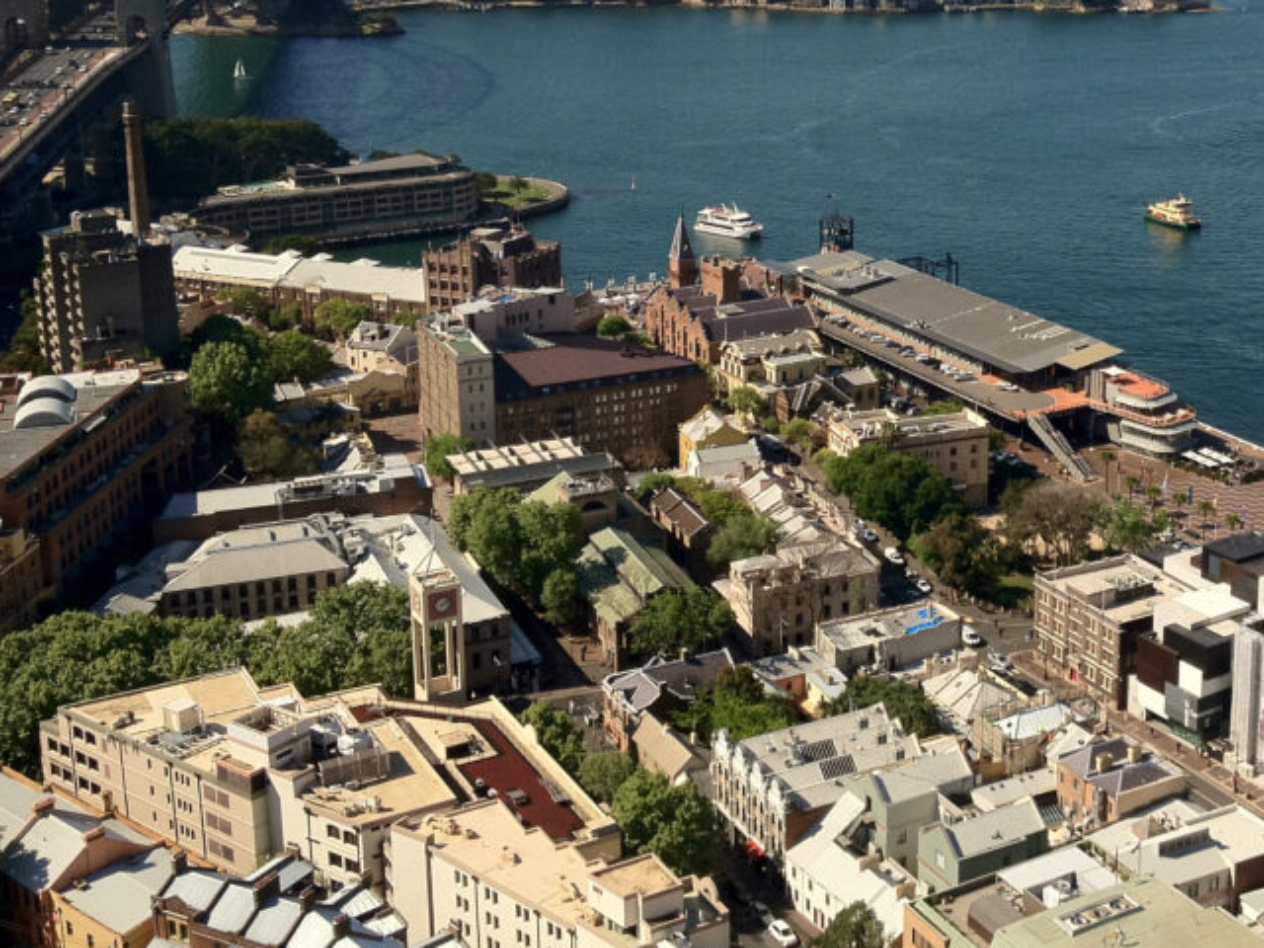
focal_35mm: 56
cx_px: 934
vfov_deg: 25.9
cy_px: 282
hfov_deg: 33.7
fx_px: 2045
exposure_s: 1/428
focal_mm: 4.28
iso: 64
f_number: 2.4
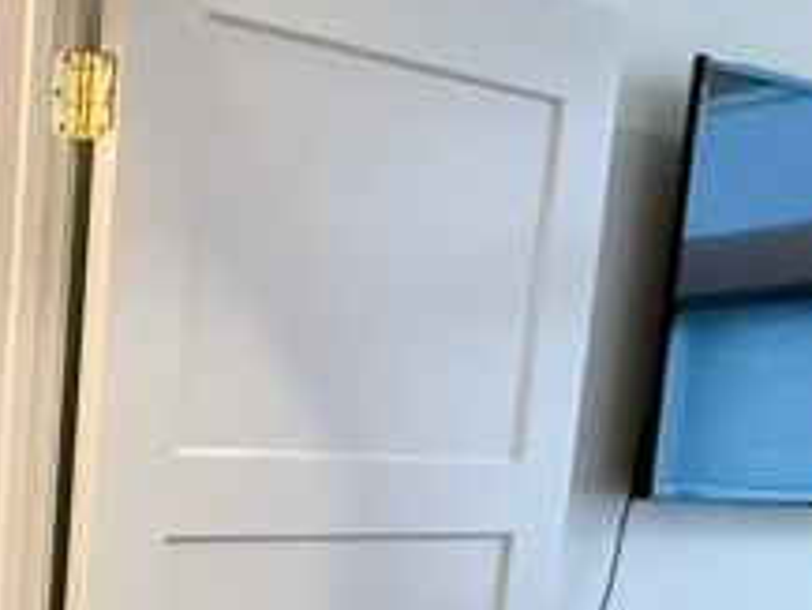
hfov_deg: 26.3
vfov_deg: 20.8
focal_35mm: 66
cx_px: -150
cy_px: 733
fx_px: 1549
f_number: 2.2
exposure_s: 1/120
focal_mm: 2.22
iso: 640
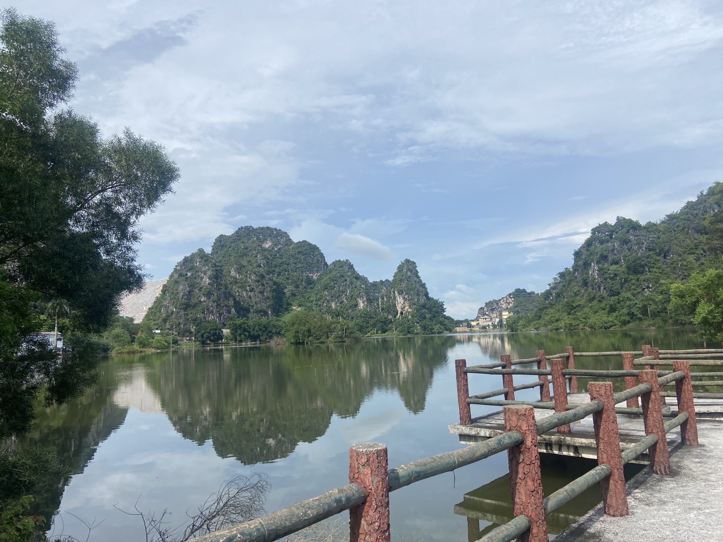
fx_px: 543
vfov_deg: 53.1
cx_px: 362
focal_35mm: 26
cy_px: 271
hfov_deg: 67.3
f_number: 1.8
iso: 32
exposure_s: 1/4274
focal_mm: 4.25
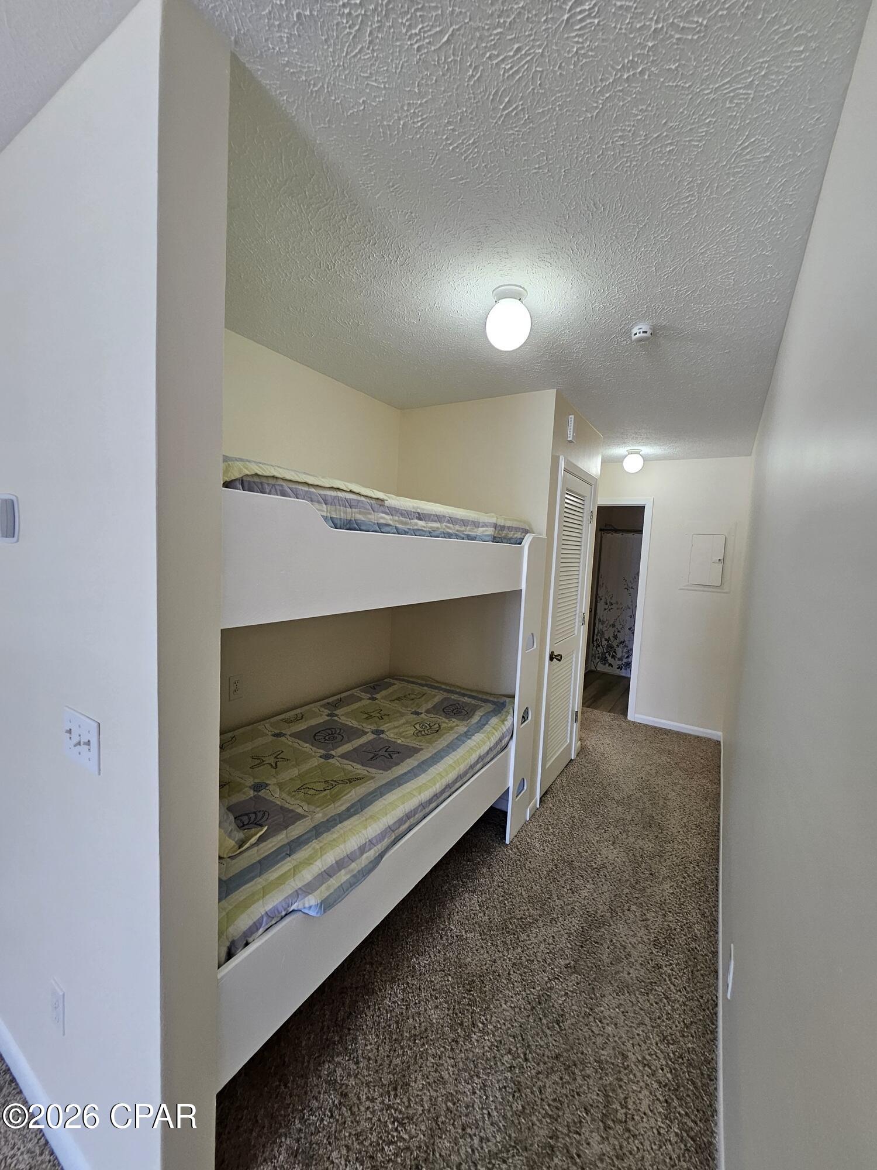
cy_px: 585
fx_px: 439
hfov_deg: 89.9
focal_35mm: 13
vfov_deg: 106.2
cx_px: 438
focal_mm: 1.74
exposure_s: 1/60
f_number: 2.2
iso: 100
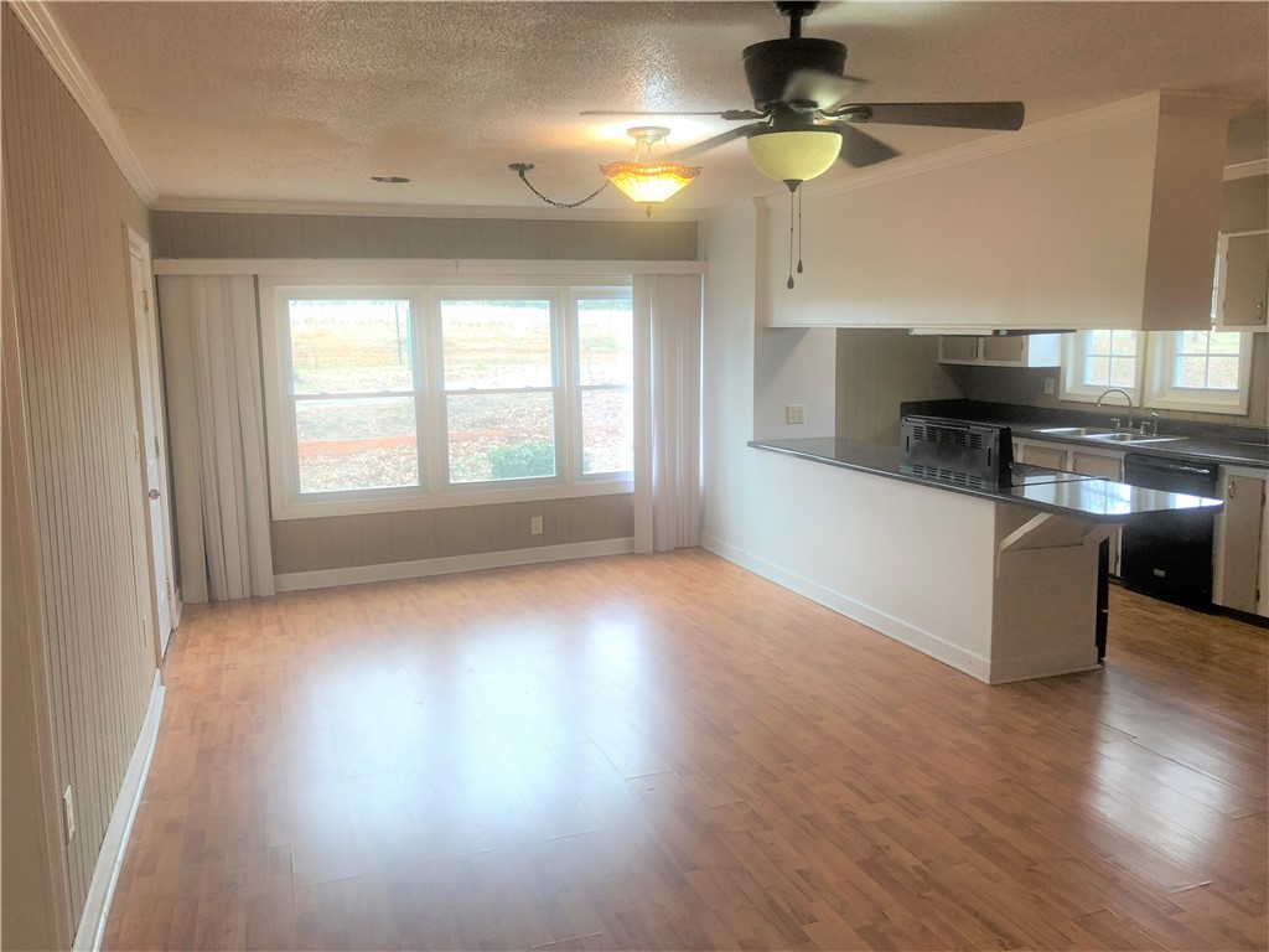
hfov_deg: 61.7
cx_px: 634
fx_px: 1063
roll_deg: +0.6
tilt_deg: -8.4
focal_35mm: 29
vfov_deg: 48.2
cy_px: 476
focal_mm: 3.99
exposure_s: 1/40
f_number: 1.8
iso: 25
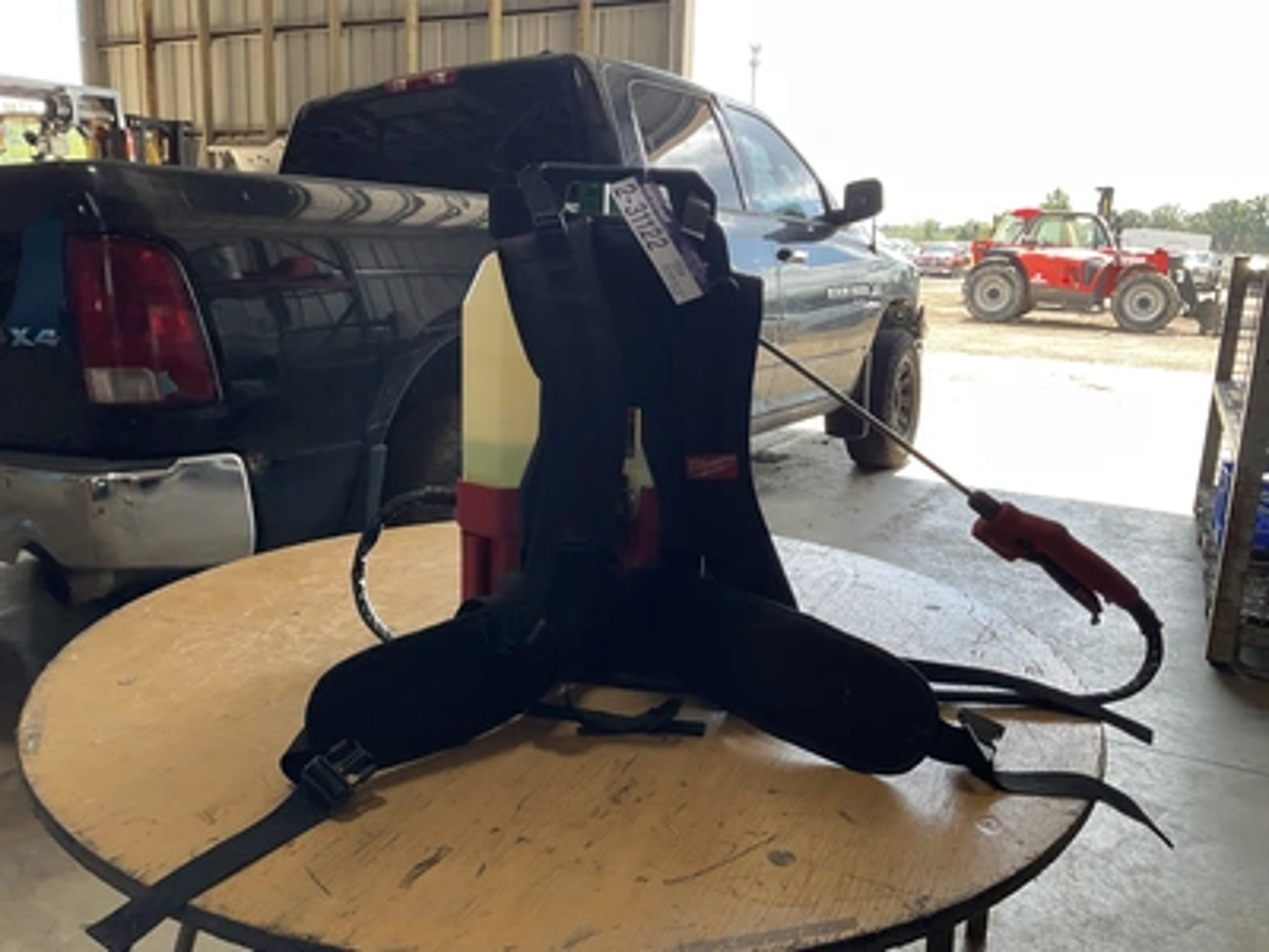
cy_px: 476
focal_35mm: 29
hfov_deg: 61.7
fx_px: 1063
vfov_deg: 48.2
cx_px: 634
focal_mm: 3
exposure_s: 1/130
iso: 16
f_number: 1.8
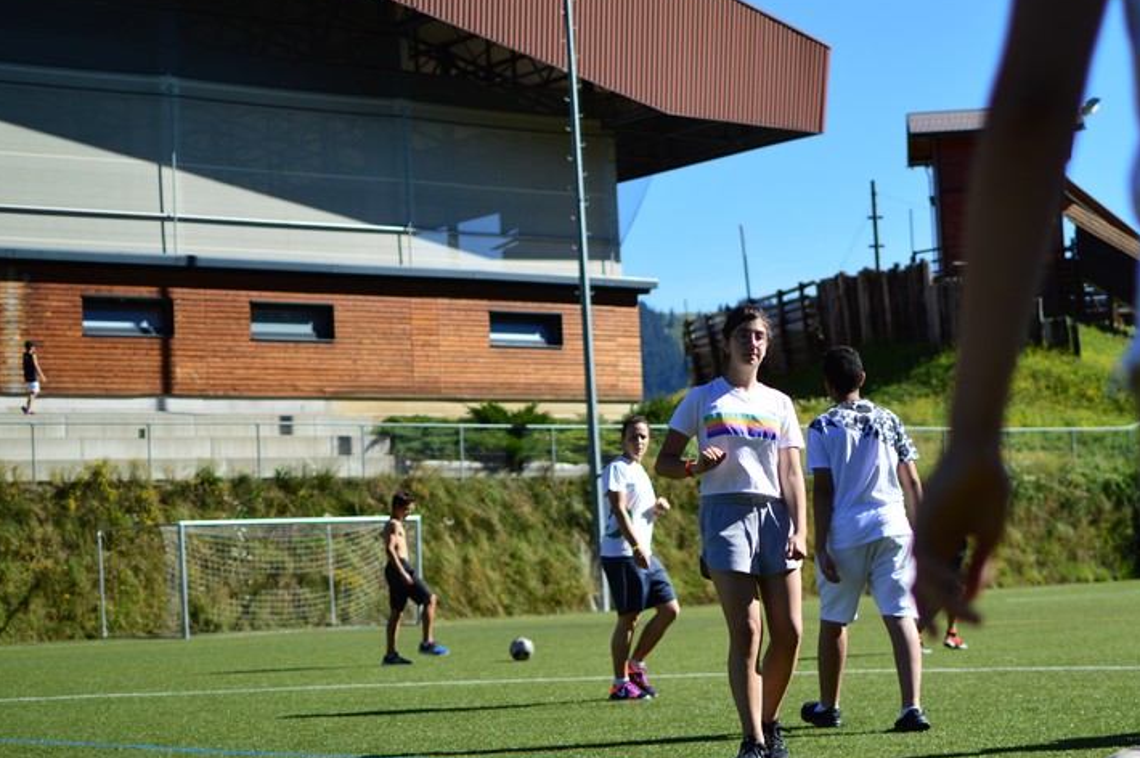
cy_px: 499
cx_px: 763
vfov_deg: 17.9
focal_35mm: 76
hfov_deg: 26.6
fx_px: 2396
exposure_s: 1/4000
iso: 100
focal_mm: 35
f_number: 1.8
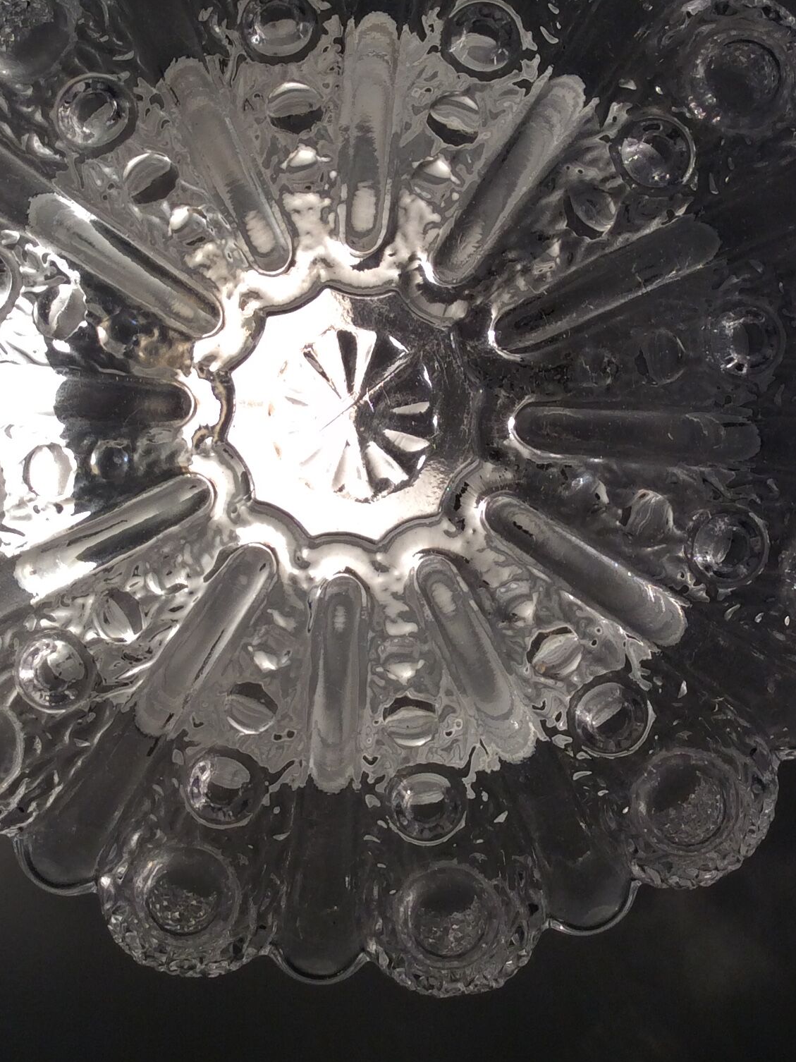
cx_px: 378
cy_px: 404
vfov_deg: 34.8
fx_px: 1687
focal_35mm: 55
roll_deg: +0.5
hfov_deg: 26.5
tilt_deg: -8.7
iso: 32
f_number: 2.4
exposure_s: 1/111
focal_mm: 3.3
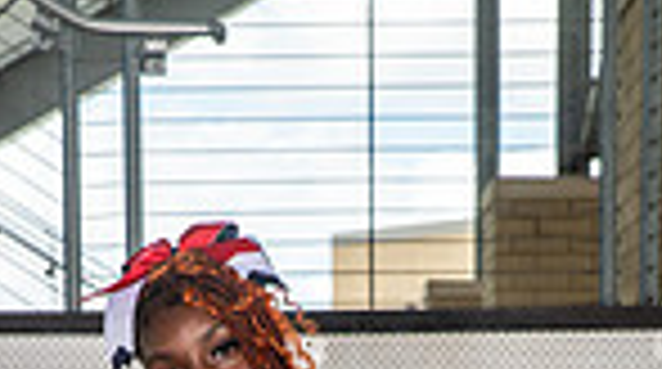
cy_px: 958
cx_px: 306
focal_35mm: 193
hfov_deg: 11.2
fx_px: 3381
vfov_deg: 5.9
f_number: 7.1
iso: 200
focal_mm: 60
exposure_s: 1/320
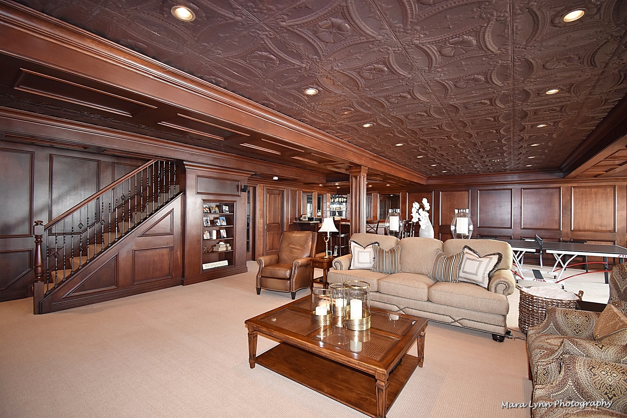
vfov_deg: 77.3
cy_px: 209
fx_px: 261
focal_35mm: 15
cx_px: 314
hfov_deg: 100.4
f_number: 4.5
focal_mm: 10
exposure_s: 1/60
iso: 1400
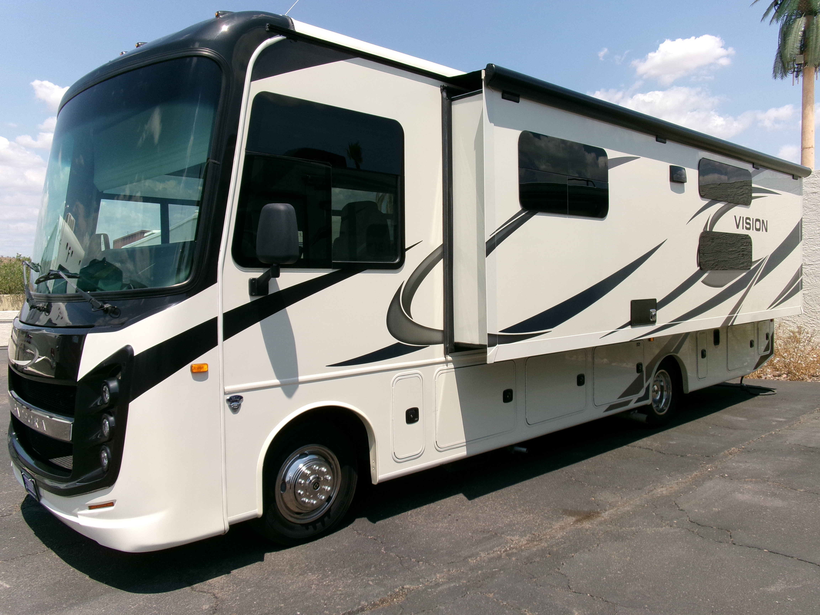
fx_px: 663
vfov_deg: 49.7
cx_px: 410
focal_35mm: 28
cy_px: 308
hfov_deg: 63.4
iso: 100
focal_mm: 5.1
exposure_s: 1/150
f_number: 10.8
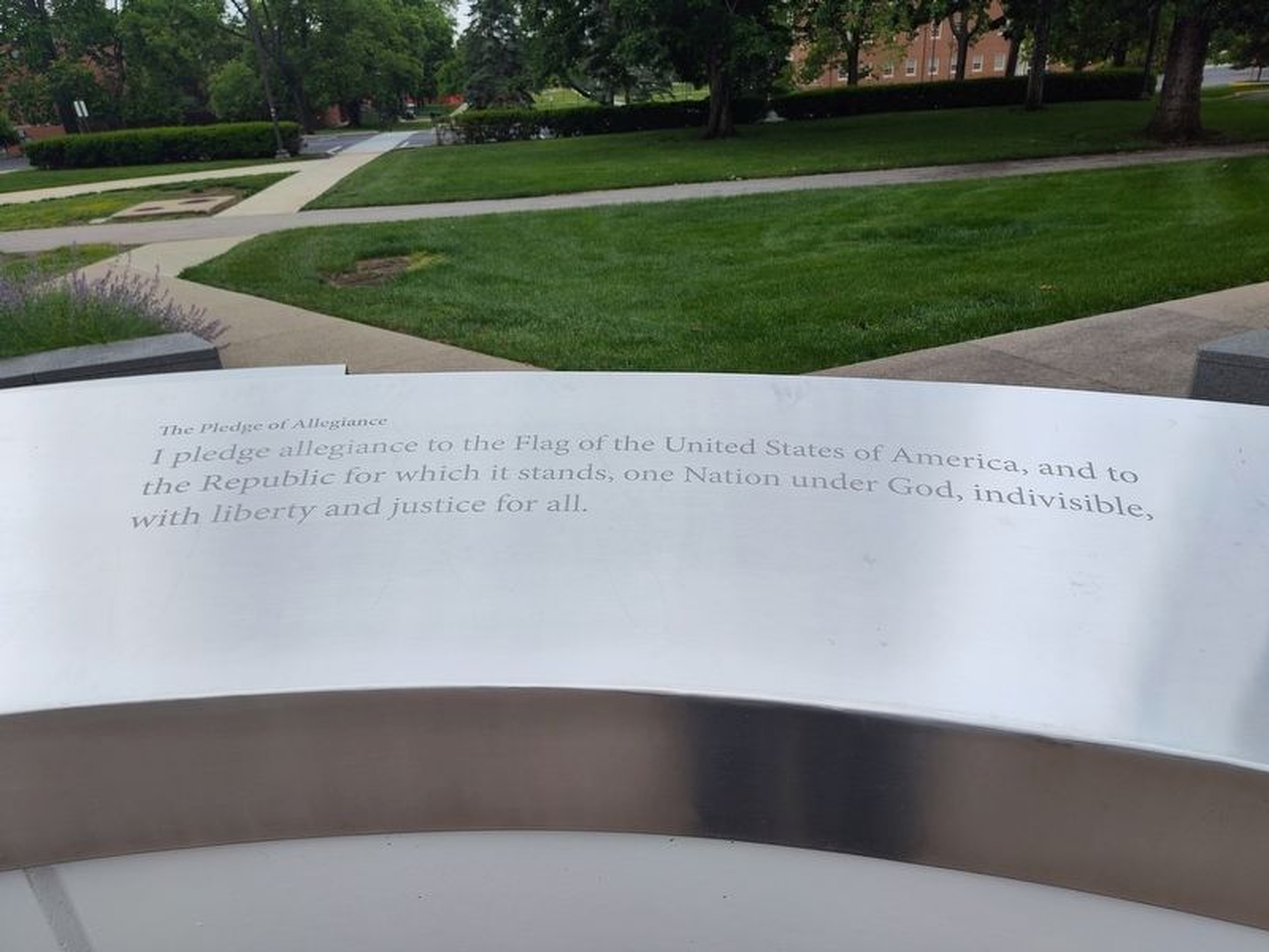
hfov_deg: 73.9
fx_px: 843
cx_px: 634
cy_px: 476
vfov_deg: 58.9
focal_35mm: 23
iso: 100
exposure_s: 1/1340
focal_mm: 5.56
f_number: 1.8
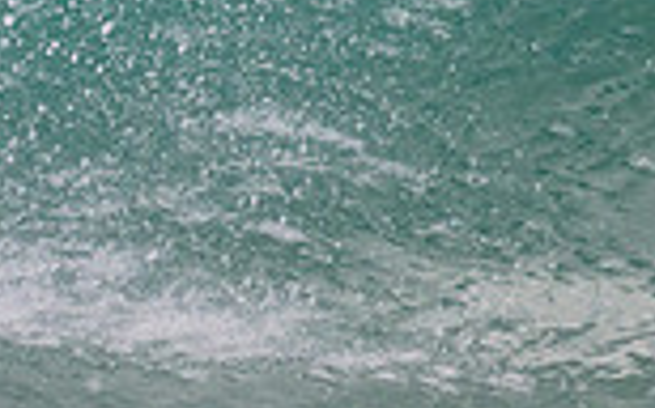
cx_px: -387
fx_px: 54958
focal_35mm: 3081
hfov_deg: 0.7
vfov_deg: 0.4
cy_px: -232
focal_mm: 800
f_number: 13
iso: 2500
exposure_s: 1/2000
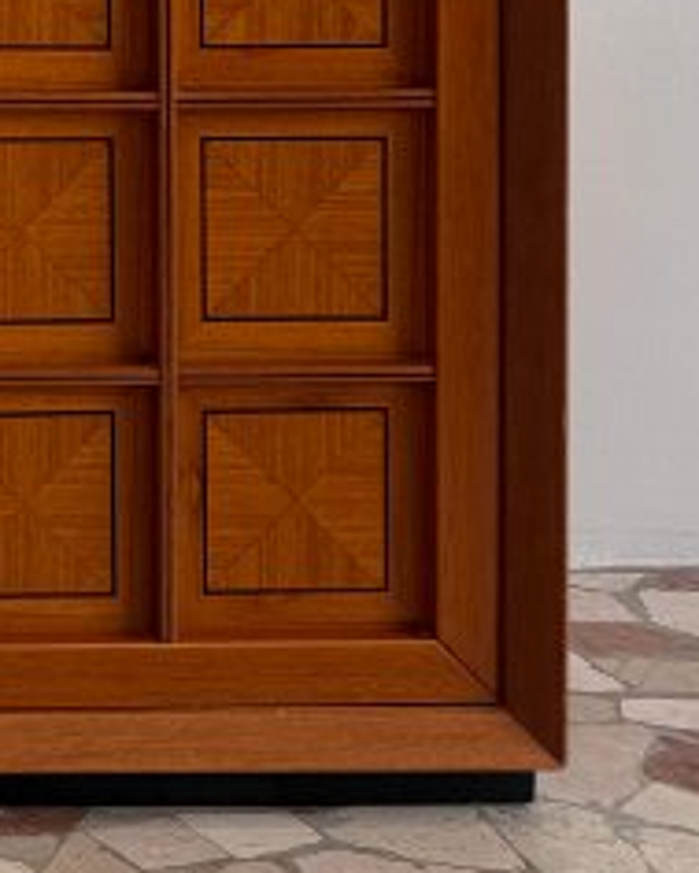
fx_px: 3075
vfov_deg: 14.5
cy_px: -610
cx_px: -917
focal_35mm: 119
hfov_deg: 11.1
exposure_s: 1/252
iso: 64
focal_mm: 6.76
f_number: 1.78
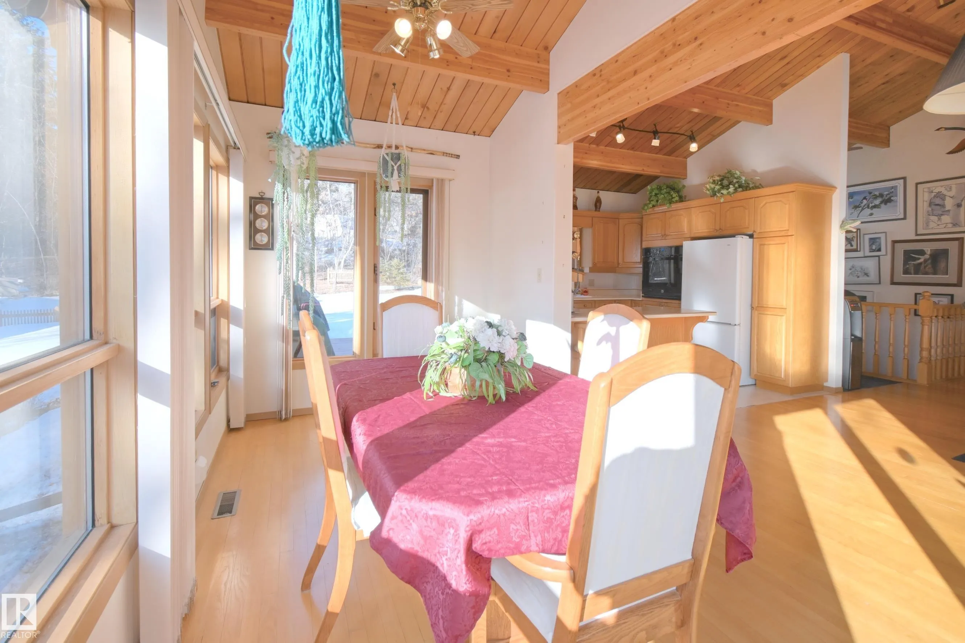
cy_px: 322
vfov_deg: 77.3
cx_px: 482
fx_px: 402
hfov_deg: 100.4
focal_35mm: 15
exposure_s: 1/800
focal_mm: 10
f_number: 4.5
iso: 400
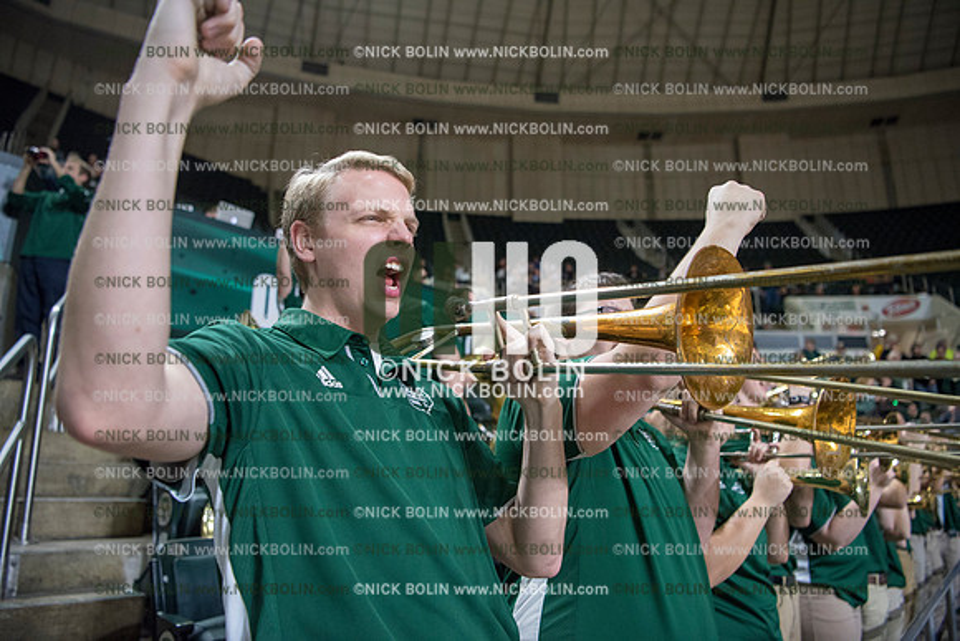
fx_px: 640
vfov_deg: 53.2
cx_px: 480
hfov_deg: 73.7
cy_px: 320
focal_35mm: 24
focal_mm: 24
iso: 2500
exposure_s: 1/400
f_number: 2.8
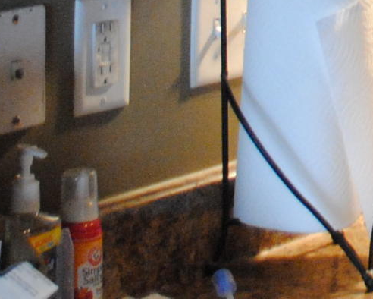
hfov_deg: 9.7
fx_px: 2087
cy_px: -426
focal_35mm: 189
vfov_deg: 7.6
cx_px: 666
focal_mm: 22
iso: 1100
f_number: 3.8
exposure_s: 1/30
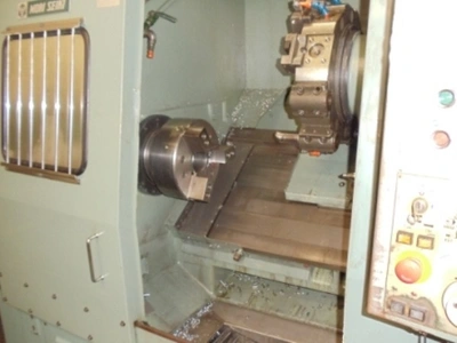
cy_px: 172
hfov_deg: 42.9
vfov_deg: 32.9
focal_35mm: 44
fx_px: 581
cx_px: 228
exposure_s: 1/8
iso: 400
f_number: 3.5
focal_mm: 6
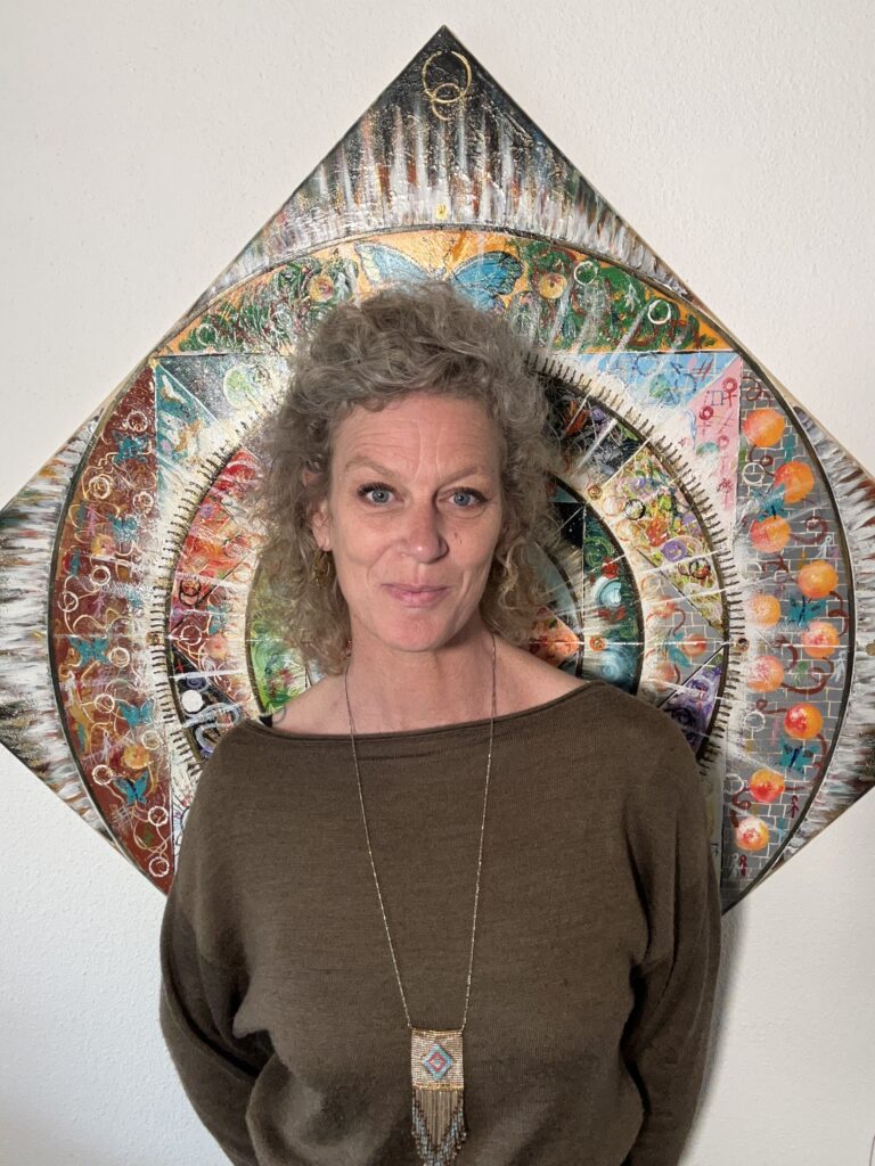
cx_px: 438
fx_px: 1011
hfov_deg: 46.8
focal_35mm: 30
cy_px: 583
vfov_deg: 60.0
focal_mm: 2.69
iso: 125
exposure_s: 1/60
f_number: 1.9
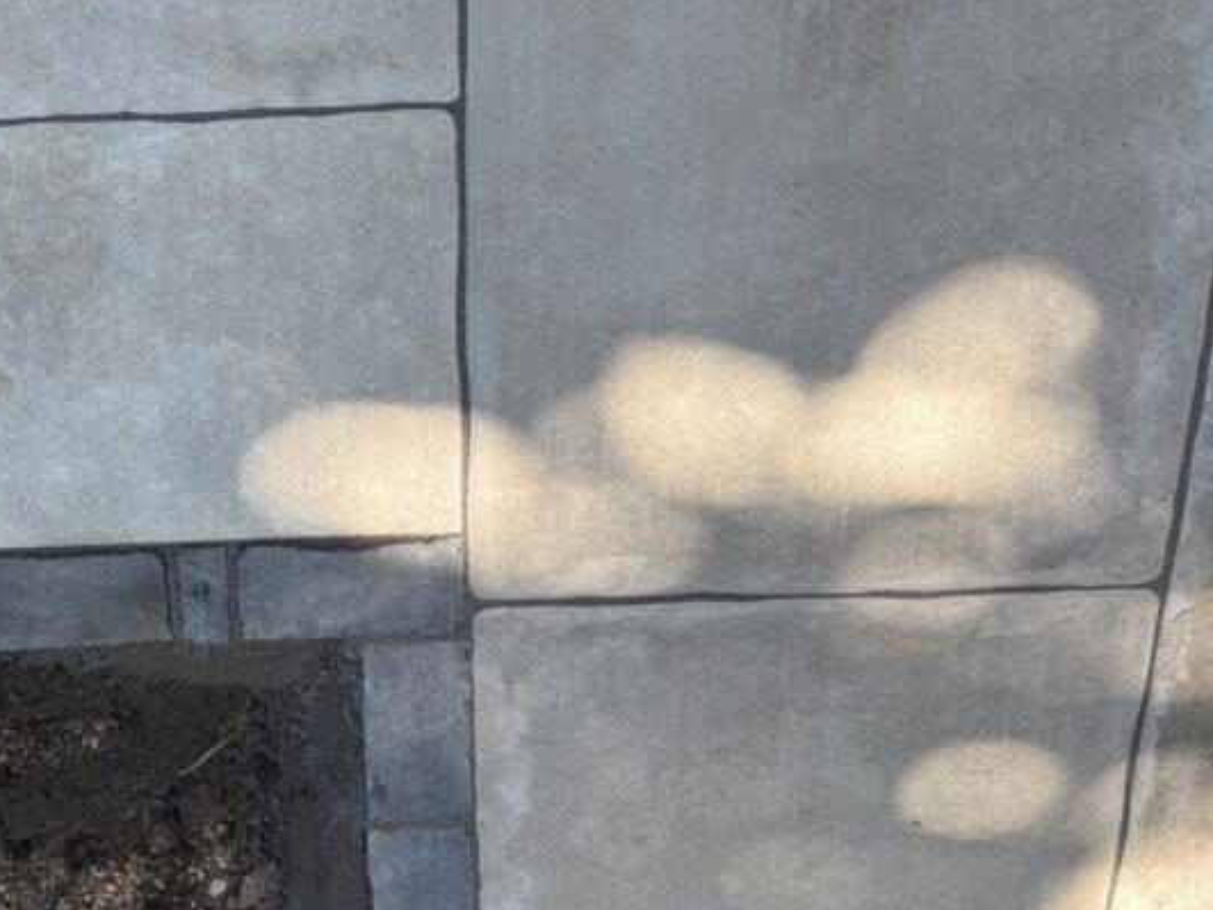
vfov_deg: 29.1
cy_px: 383
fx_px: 1752
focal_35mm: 50
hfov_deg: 37.2
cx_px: 301
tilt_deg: -65.6
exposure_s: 1/379
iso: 64
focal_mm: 5.96
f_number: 1.6
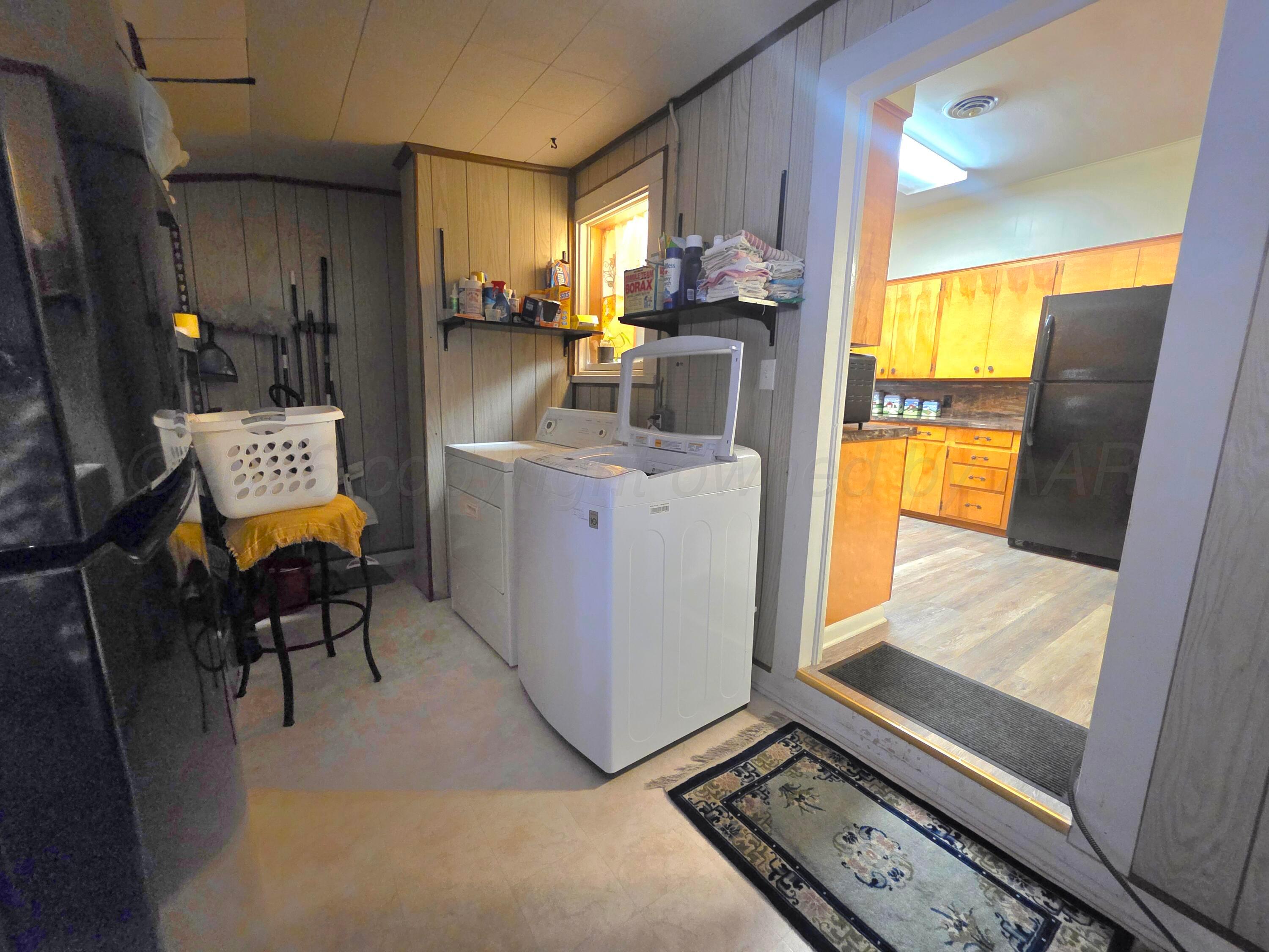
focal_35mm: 13
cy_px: 476
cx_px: 634
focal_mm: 2.2
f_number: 1.9
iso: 640
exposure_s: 1/60.2
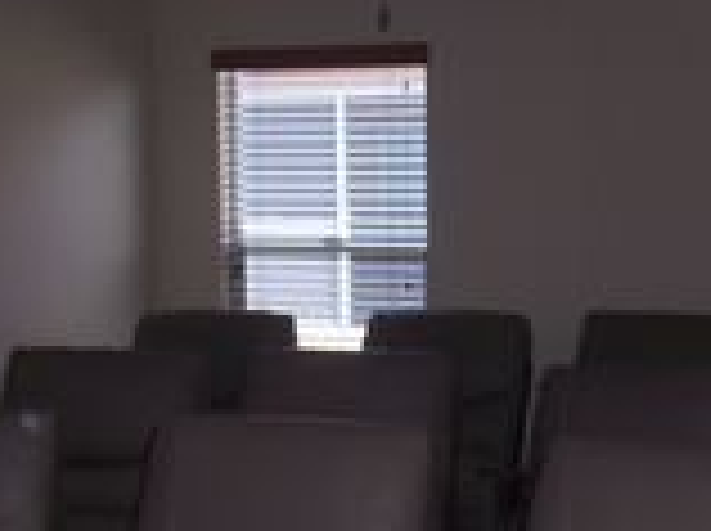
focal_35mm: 98
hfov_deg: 20.1
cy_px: 472
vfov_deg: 14.9
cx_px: 392
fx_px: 2010
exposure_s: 1/60
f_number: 3
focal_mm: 7
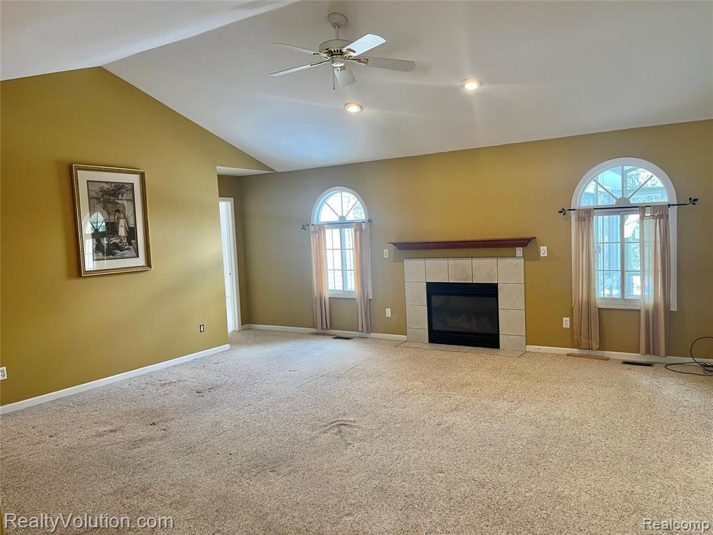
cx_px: 356
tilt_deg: -2.3
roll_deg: +2.8
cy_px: 268
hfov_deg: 67.3
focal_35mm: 26
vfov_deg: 53.1
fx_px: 536
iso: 100
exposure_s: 1/60
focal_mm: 5.1
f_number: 1.6
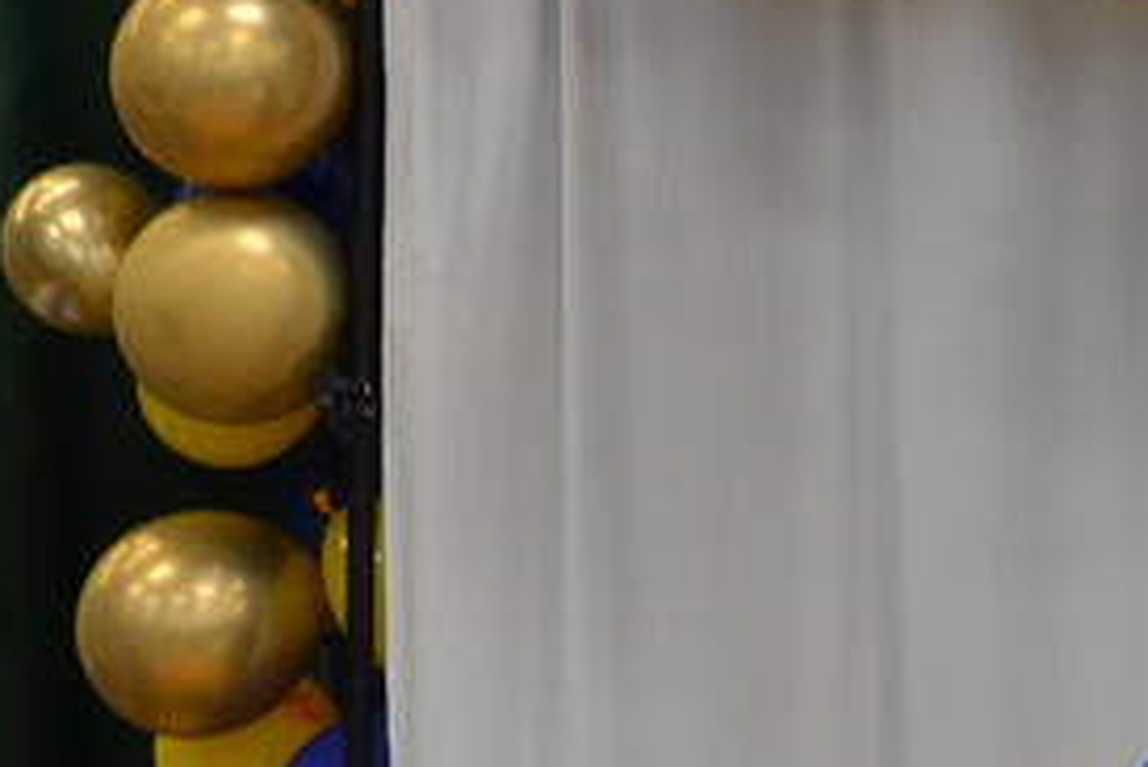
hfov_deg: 3.3
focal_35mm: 627
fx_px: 20004
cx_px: 1756
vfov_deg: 2.2
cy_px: 591
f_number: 5.6
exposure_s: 1/30
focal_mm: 112
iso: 800
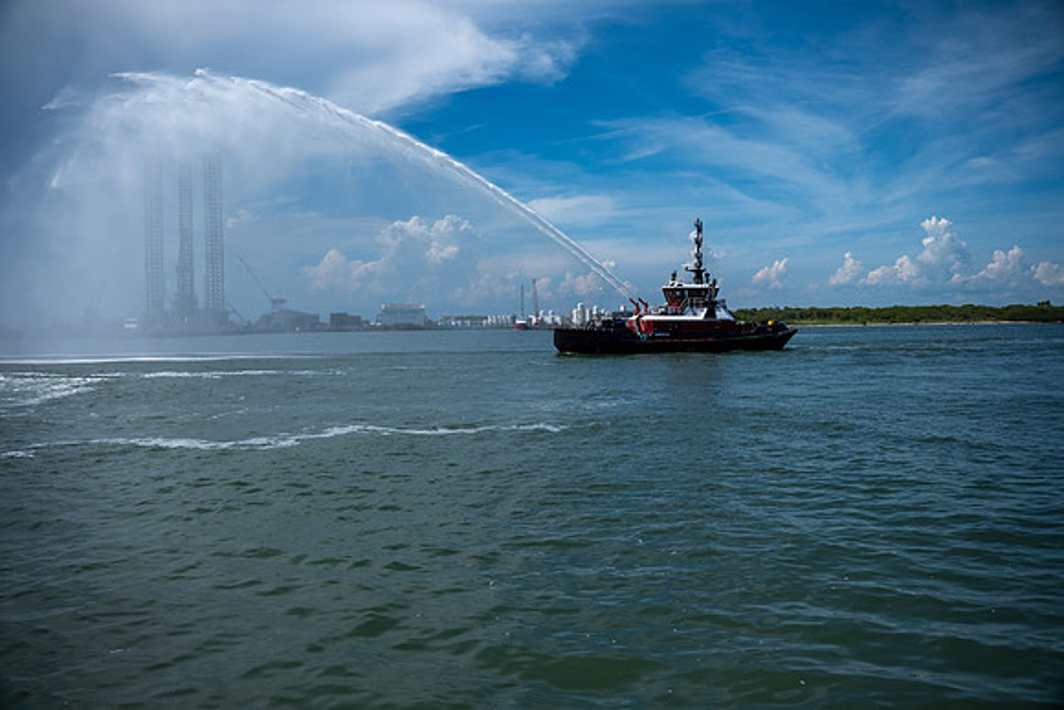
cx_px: 532
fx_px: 828
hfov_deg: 65.5
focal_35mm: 28
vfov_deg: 46.4
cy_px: 355
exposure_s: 1/4700
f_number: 4
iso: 160
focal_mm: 18.4
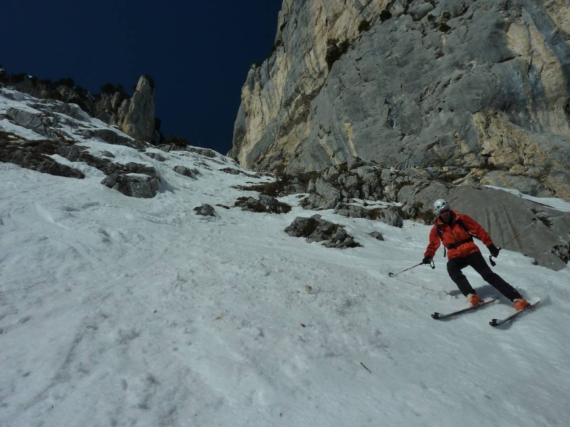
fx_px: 412
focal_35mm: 25
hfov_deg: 69.4
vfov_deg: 54.9
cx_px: 285
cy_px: 214
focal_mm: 4.1
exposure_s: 1/2000
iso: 125
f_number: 6.3
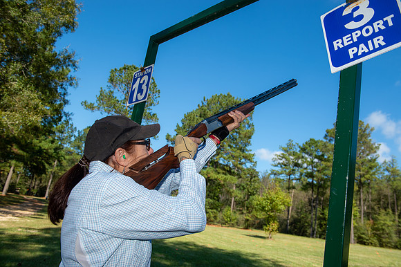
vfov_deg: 46.4
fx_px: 312
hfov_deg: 65.5
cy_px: 134
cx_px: 200
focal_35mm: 28
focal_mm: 28
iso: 125
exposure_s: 1/320
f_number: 6.3
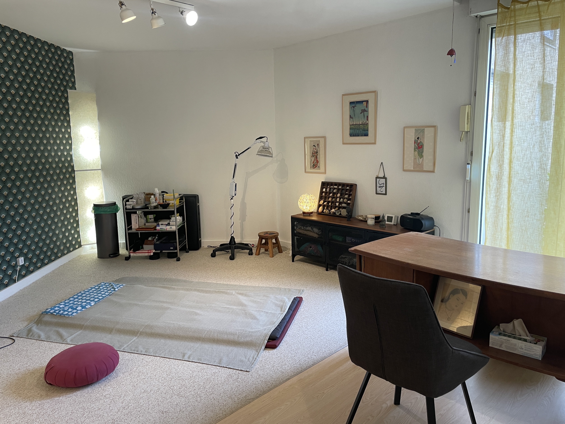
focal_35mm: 26
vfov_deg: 53.1
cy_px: 212
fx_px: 424
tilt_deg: -8.2
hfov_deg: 67.3
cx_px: 282
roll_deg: +0.9
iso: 64
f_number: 1.6
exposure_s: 1/50
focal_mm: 4.2
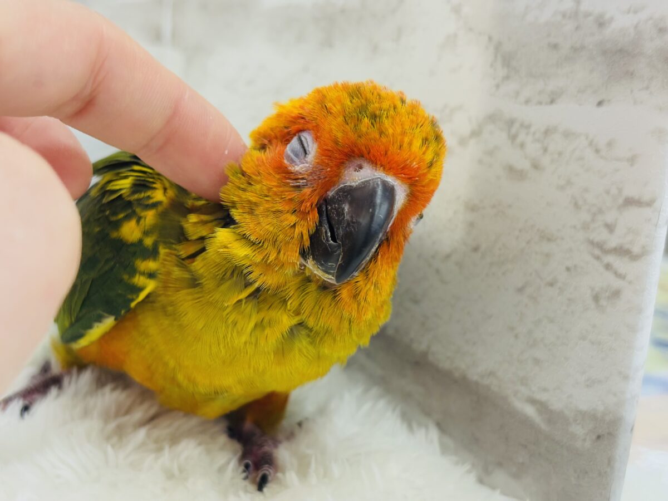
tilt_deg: -12.4
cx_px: 334
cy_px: 250
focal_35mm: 52
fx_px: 1003
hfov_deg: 36.8
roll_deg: -4.6
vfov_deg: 28.0
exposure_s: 1/100
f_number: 1.6
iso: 160
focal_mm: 5.96
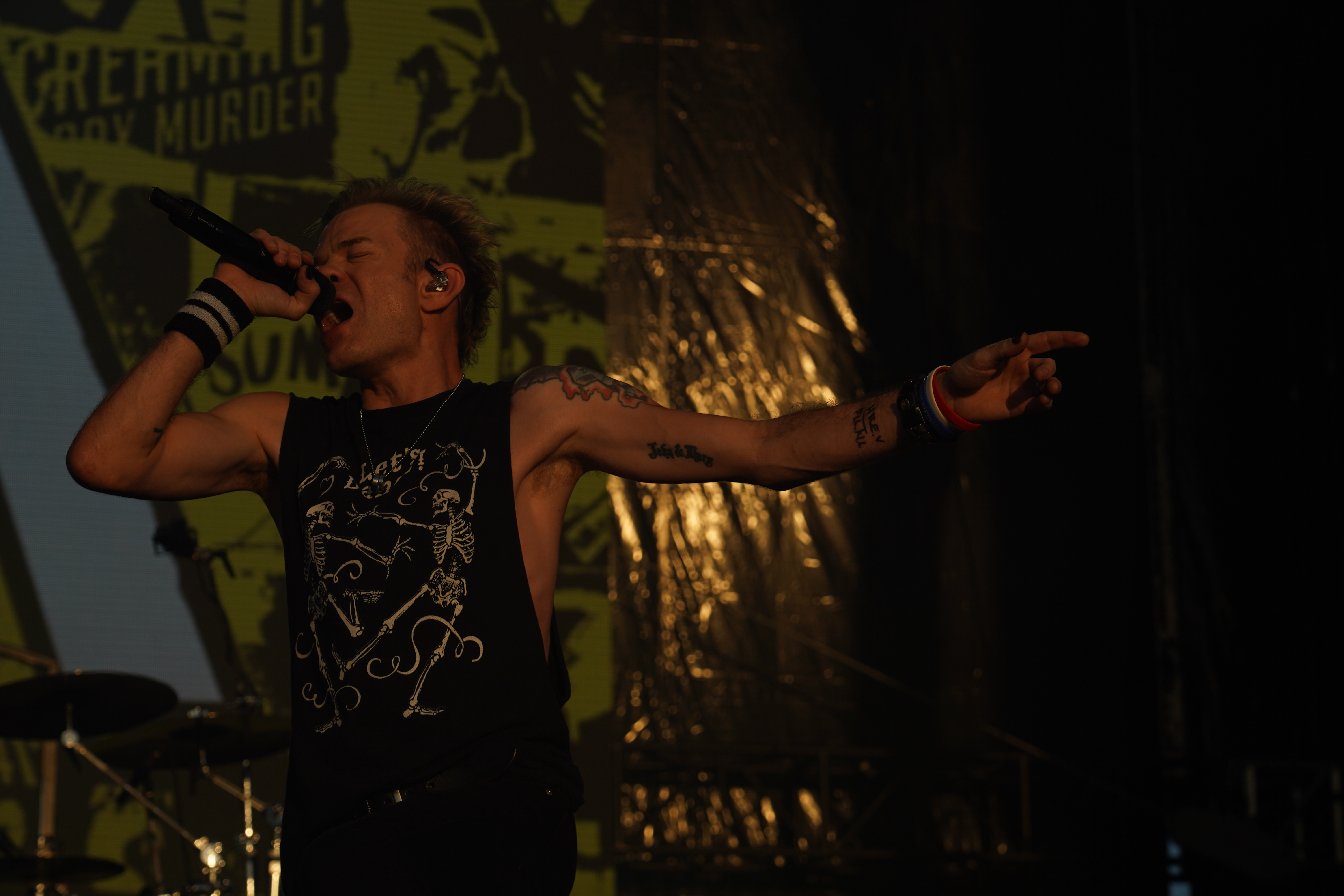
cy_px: 448
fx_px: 3920
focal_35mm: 105
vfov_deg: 13.0
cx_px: 672
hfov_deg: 19.5
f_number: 8
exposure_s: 1/800
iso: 100
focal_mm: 105
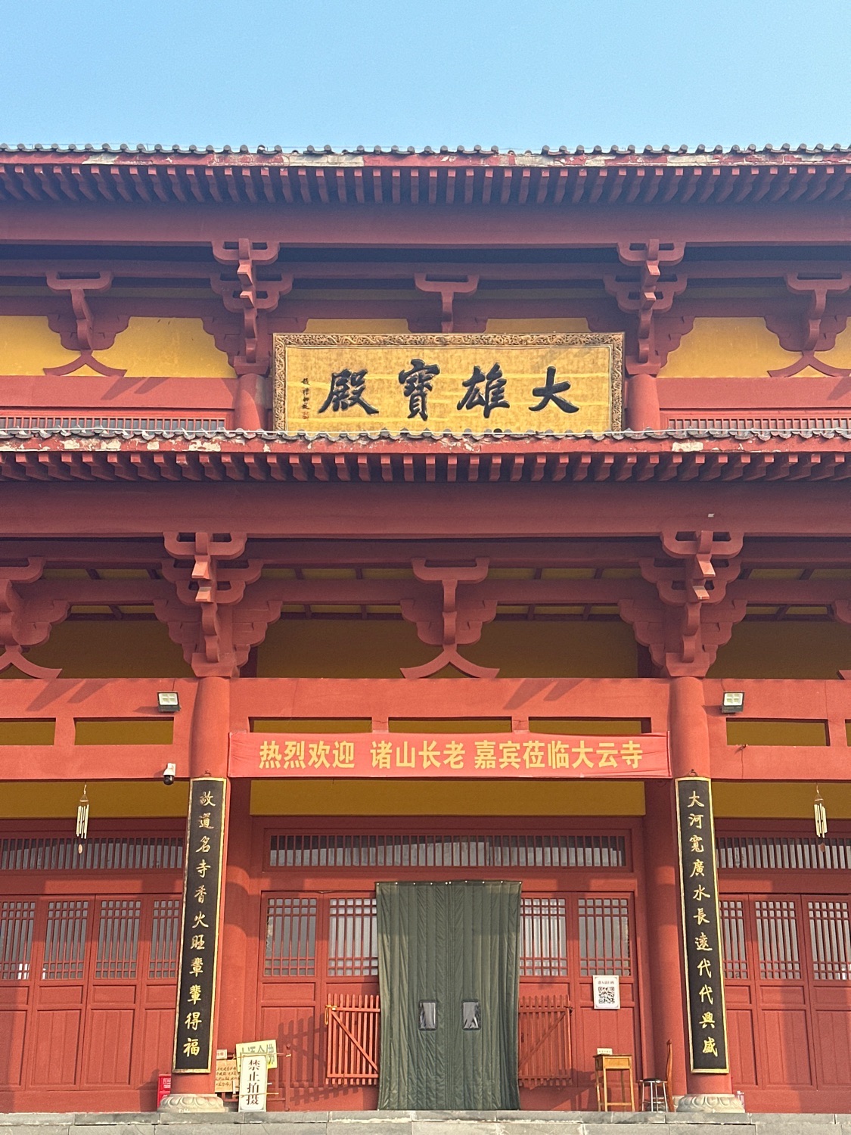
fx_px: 1573
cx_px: 426
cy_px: 568
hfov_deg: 30.3
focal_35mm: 48
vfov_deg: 39.7
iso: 64
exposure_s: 1/971
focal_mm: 6.86
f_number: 1.78
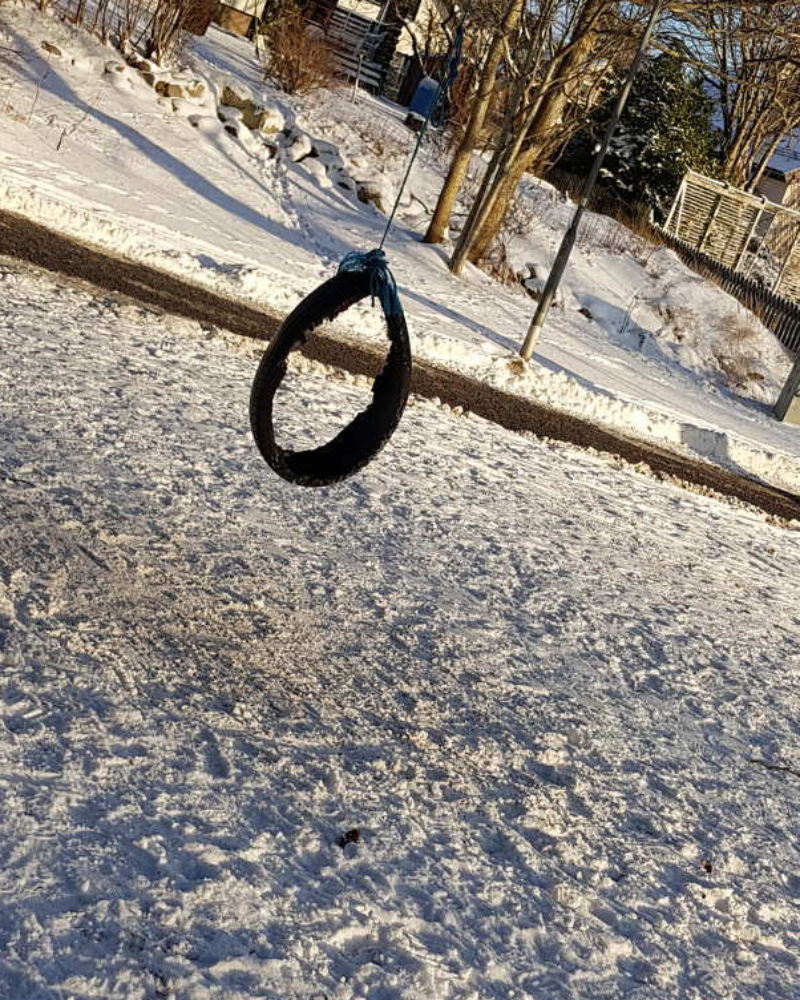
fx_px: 1598
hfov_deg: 28.1
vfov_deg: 34.7
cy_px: 485
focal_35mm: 54
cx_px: 428
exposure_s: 1/1664
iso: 40
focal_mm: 4.2
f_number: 1.7
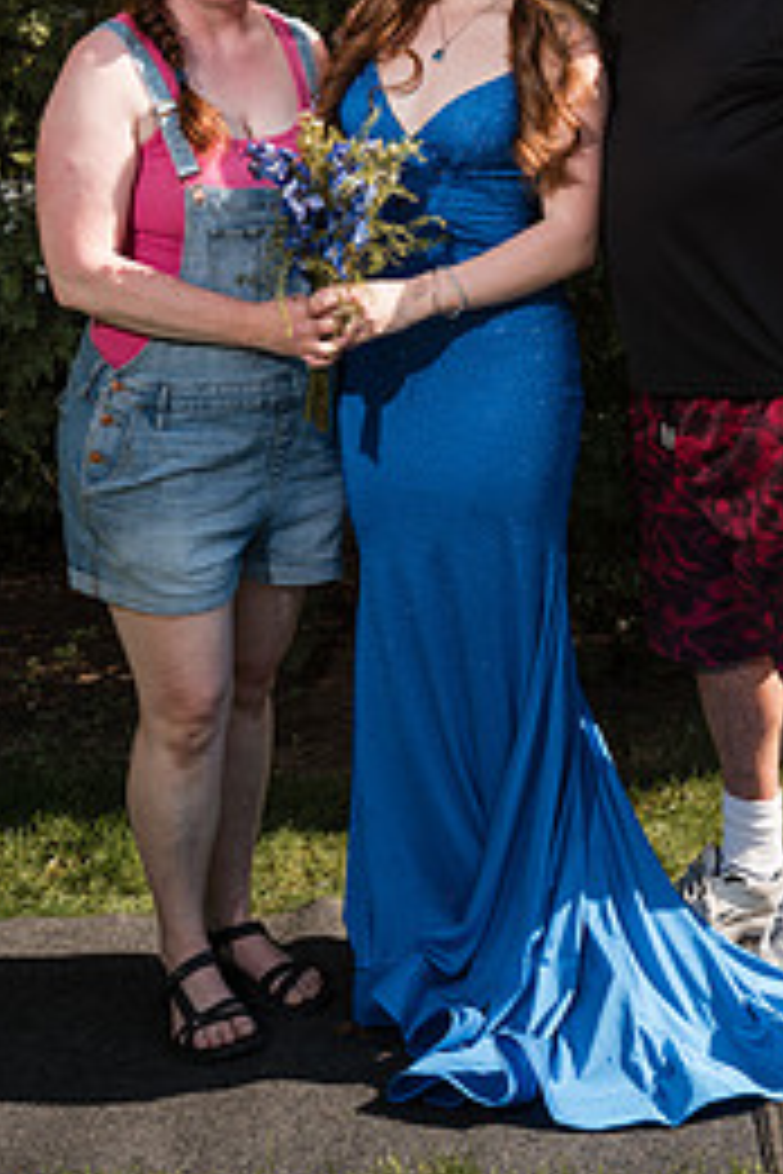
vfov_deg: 26.8
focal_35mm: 74
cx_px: 504
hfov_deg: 18.4
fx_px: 2414
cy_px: 234
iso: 100
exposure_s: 1/250
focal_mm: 43
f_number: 6.3
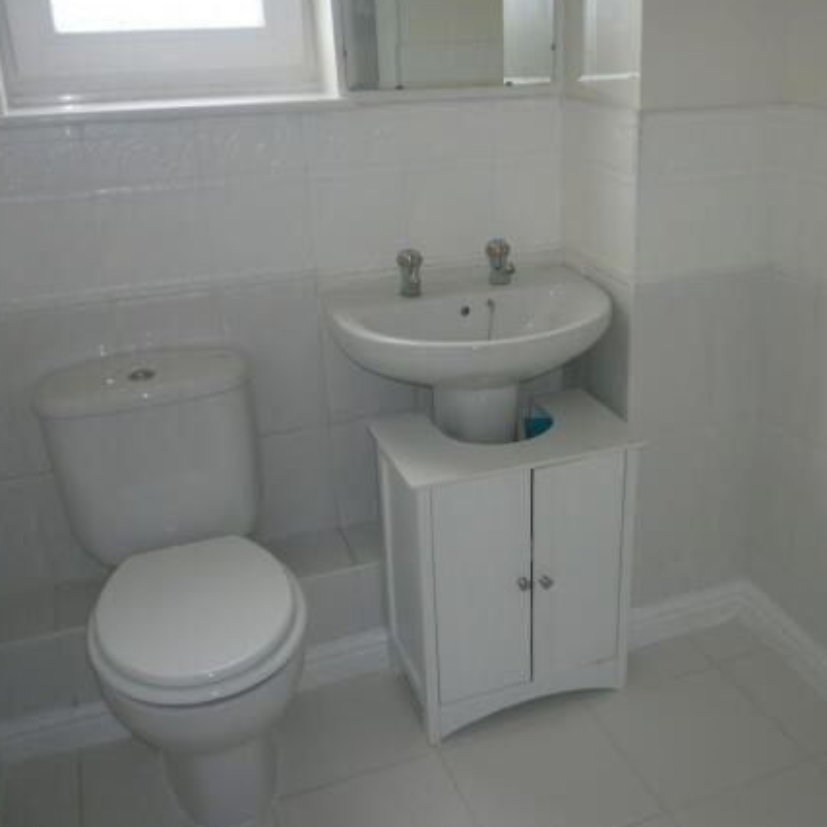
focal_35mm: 35
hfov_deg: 46.6
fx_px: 946
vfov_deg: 47.2
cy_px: 412
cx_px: 541
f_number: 3.3
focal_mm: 5.2
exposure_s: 1/30
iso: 100
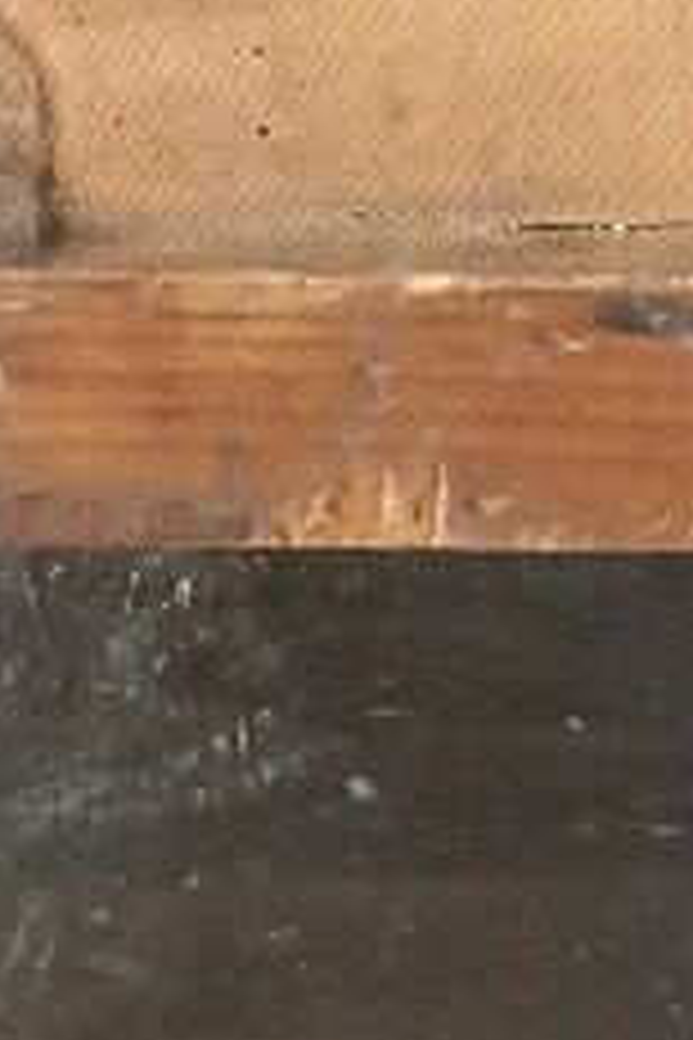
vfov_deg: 6.4
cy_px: -77
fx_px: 9268
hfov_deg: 4.2
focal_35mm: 321
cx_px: 1854
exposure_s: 1/30
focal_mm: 28
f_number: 5.6
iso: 3200
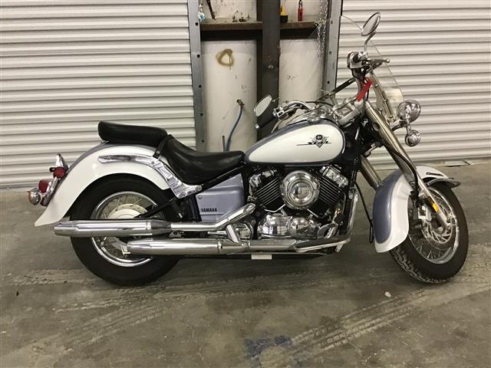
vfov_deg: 45.4
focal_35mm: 31
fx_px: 440
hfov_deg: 58.4
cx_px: 246
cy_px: 184
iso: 200
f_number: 2.4
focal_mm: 3.3
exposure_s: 1/30
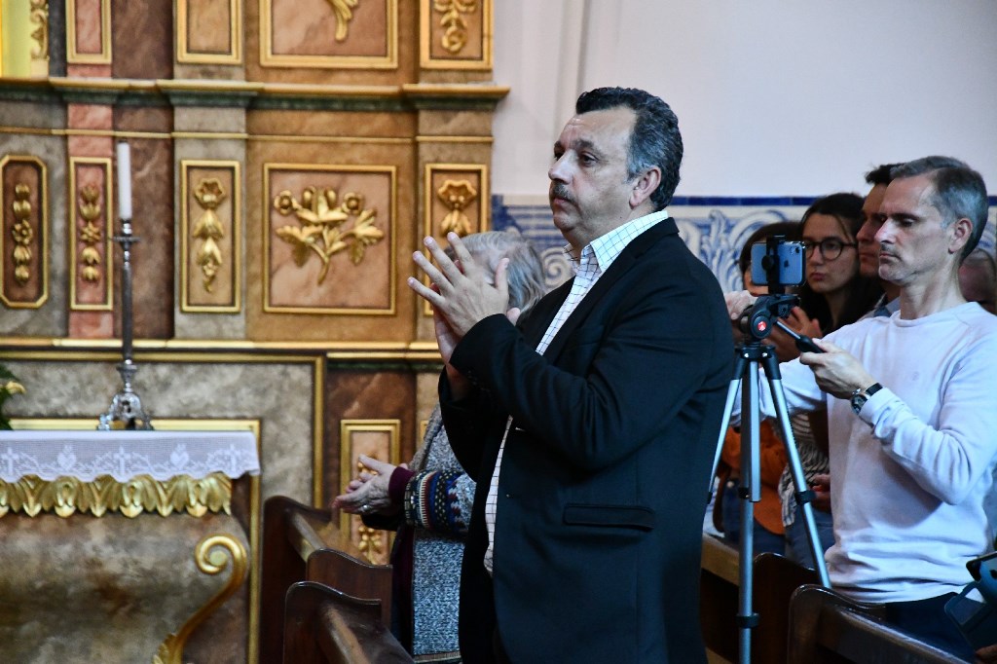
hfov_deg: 13.1
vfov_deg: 8.7
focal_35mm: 157
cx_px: 498
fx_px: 4346
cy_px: 332
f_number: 5.6
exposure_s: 1/125
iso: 6400
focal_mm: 105
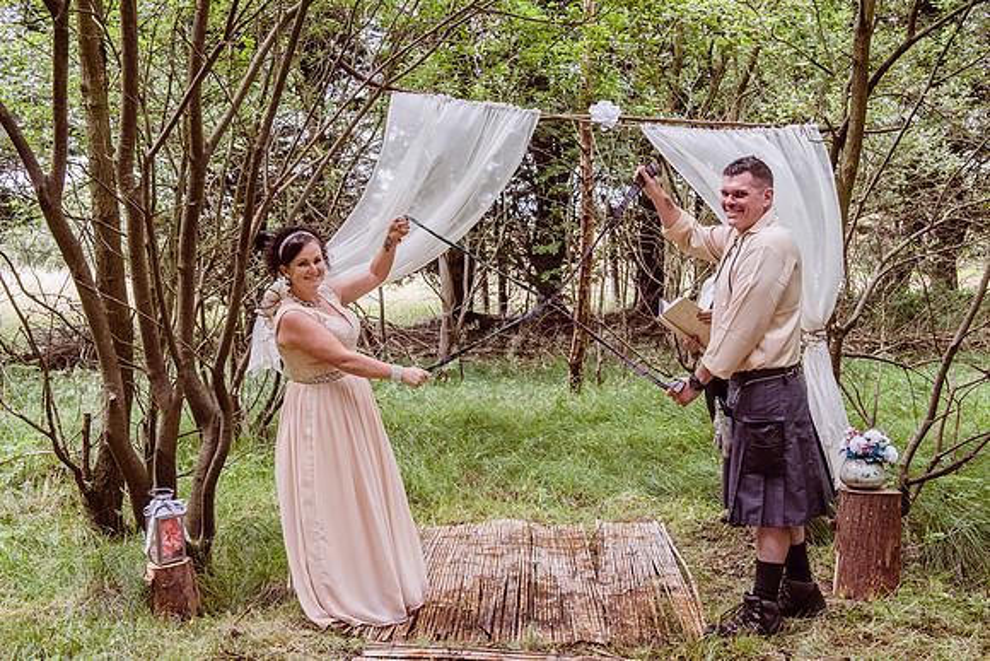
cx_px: 529
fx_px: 1175
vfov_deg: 31.4
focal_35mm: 43
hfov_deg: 45.7
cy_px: 314
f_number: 5
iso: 400
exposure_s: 1/160
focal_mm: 40
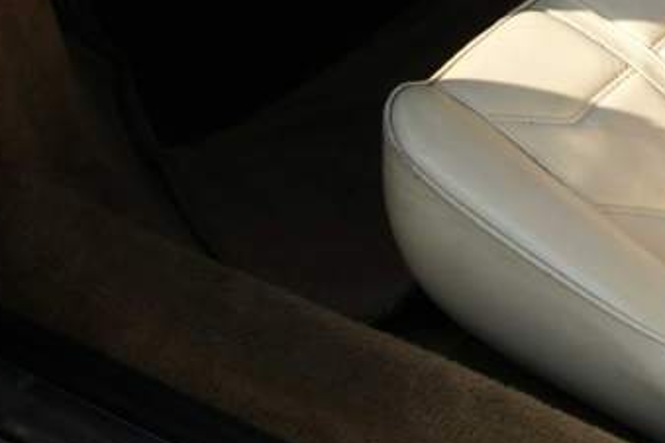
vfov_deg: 10.4
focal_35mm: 129
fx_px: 2383
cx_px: 787
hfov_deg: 15.3
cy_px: -141
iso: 125
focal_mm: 13.92
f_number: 4
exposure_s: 1/640
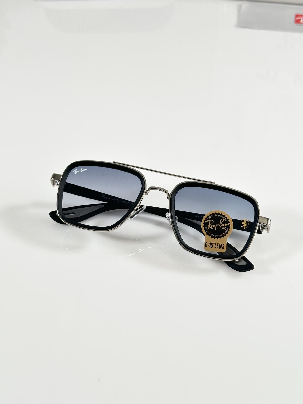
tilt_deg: -43.8
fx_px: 560
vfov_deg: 39.7
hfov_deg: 30.3
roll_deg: +1.0
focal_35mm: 48
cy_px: 202
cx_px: 152
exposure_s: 1/100
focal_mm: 6.86
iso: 80
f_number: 1.78
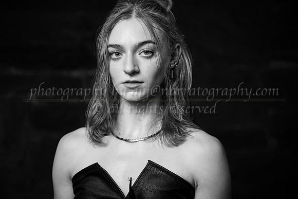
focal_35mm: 75
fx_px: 621
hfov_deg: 27.0
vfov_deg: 18.2
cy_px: 100
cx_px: 149
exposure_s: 1/400
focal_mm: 75
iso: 400
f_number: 2.8
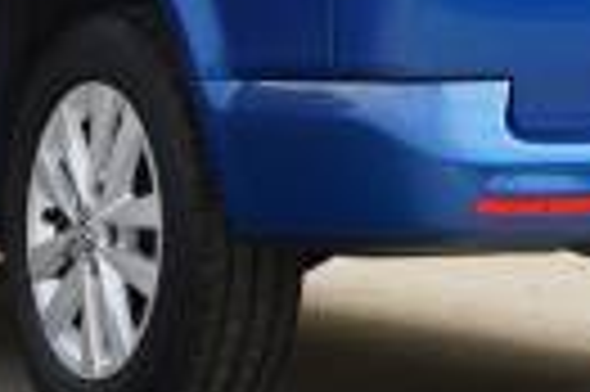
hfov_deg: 6.9
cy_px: -342
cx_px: 369
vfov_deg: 4.6
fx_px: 4860
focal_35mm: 297
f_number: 4
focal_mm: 60.8
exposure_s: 1/200
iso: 100
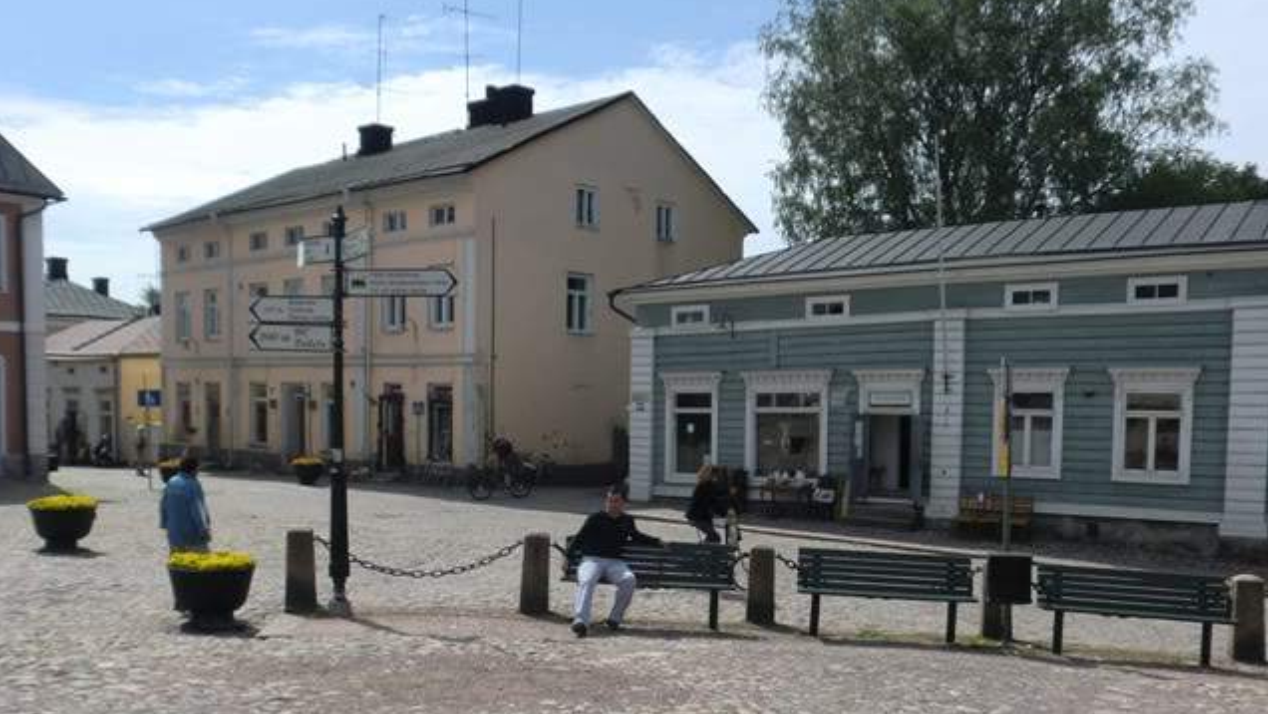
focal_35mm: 34
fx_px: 1143
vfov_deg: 34.4
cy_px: 465
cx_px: 632
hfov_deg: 58.0
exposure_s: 1/200
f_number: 8.4
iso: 64
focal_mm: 5.58
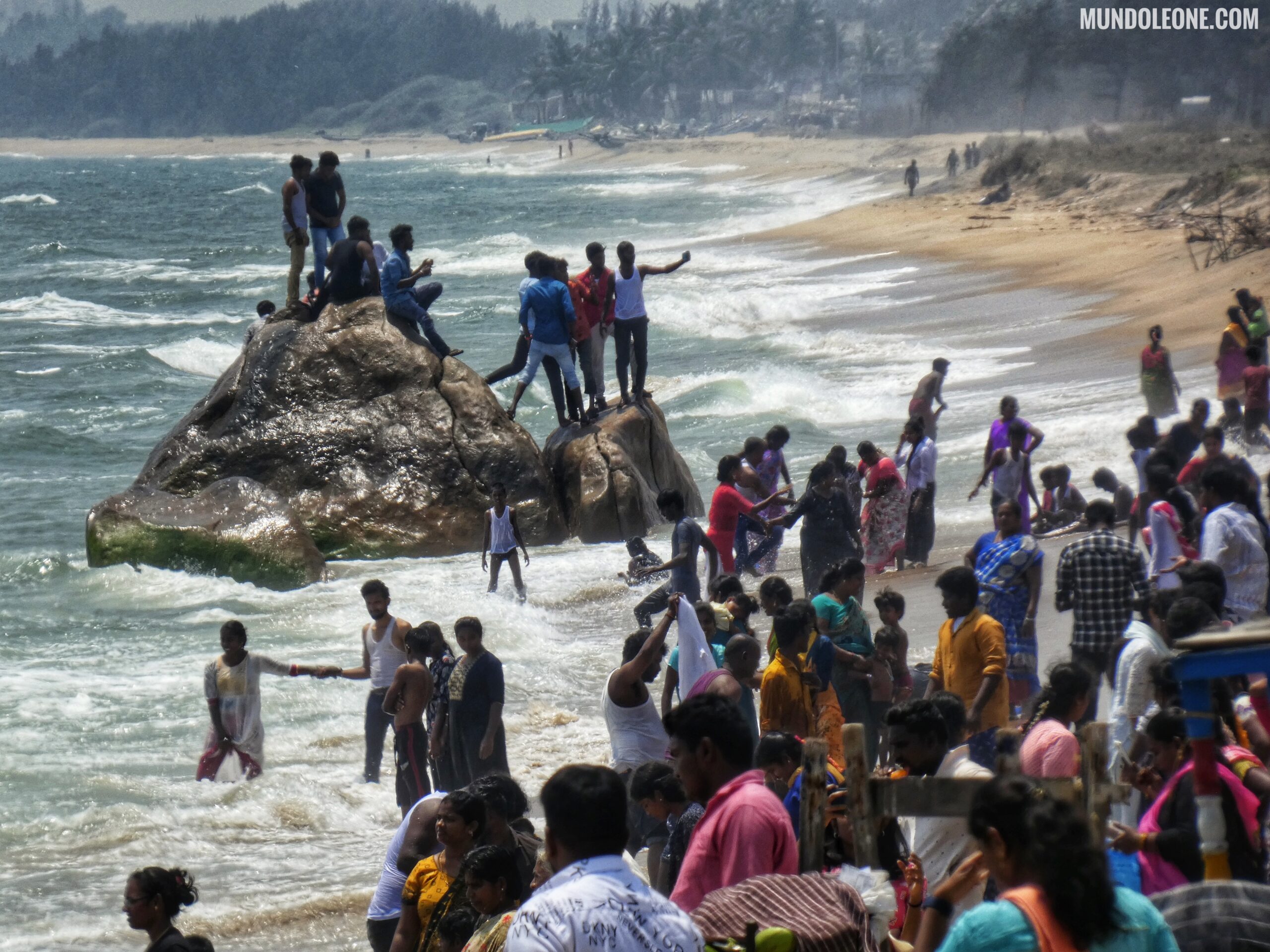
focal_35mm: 642
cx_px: 635
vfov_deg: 2.3
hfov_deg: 3.1
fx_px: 23554
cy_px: 476
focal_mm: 115
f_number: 5.6
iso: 80
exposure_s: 1/800
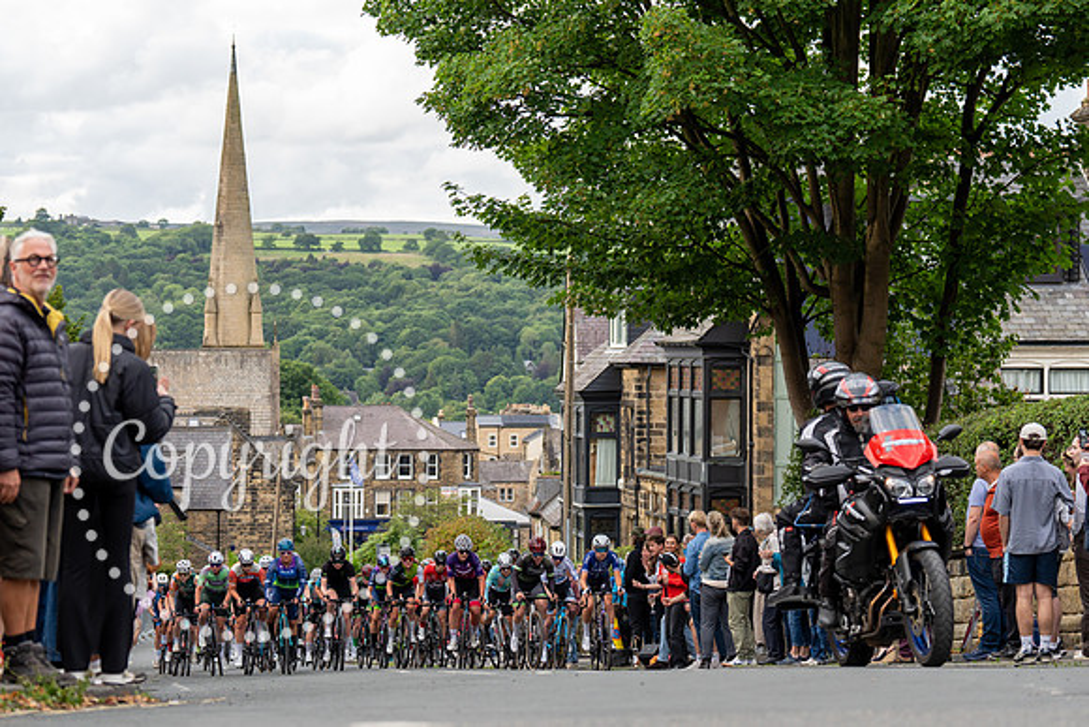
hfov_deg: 24.2
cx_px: 553
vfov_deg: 16.3
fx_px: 2542
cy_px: 356
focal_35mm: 84
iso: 500
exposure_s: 1/500
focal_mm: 72
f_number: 3.5
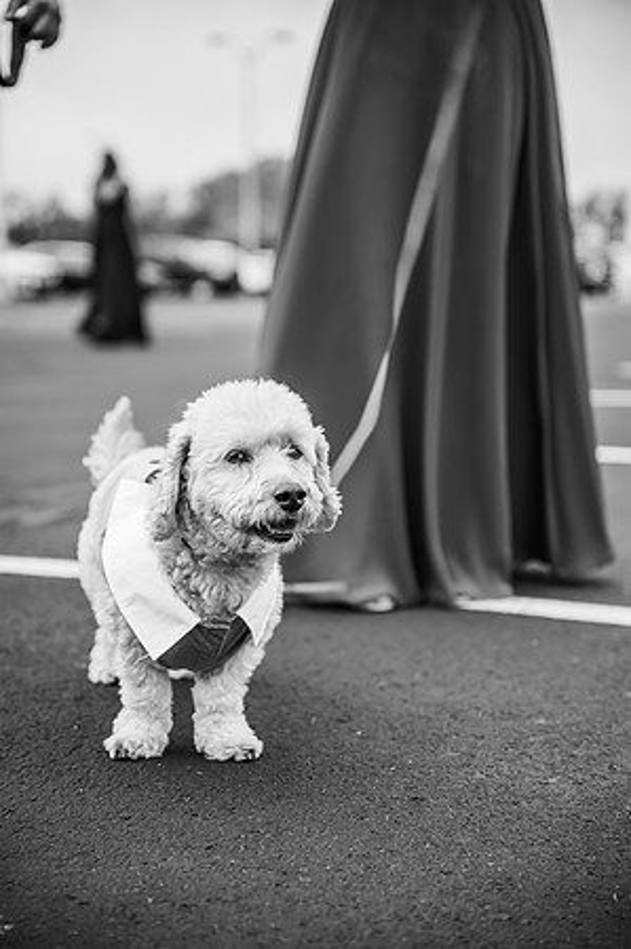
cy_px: 474
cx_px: 316
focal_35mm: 70
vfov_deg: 28.9
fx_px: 1845
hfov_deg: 19.4
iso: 320
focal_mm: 70
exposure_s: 1/1600
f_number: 3.2
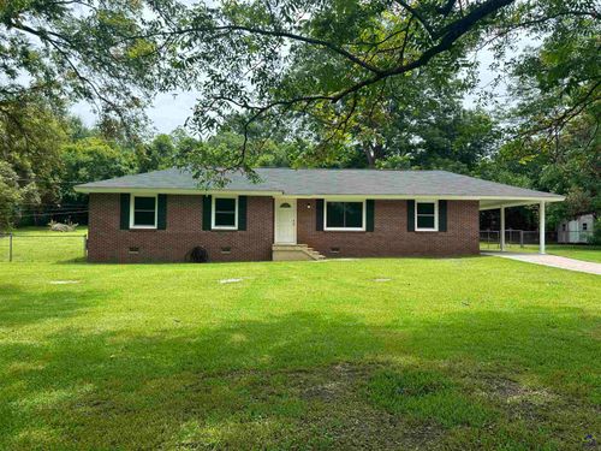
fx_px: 417
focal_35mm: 24
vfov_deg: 56.8
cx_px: 300
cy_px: 226
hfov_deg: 71.6
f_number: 1.78
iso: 80
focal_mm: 6.86
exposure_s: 1/1988
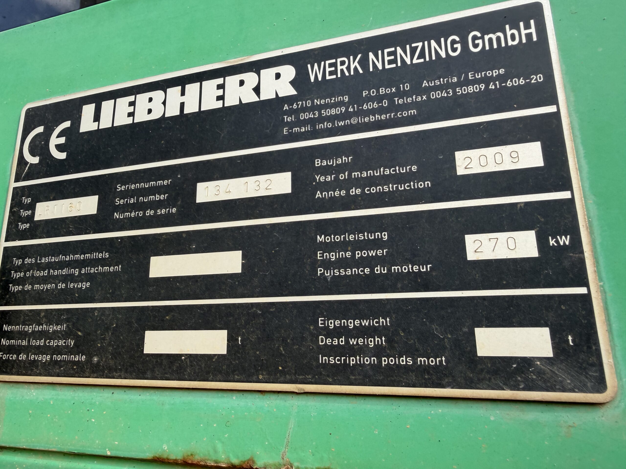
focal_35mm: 24
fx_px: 434
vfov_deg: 56.8
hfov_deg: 71.6
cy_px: 234
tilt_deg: +12.3
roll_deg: -1.0
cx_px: 313
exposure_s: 1/365
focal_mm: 2.22
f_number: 2.2
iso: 50
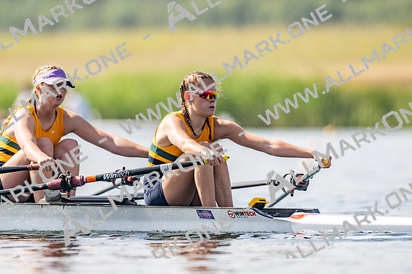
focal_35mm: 900
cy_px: 137
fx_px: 10294
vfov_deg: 1.5
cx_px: 206
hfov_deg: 2.3
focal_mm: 600
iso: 250
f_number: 5
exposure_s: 1/2500
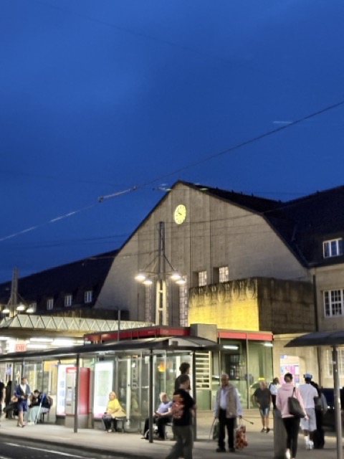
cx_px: 172
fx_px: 689
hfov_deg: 28.0
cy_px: 230
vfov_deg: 36.8
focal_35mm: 52
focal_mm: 5.96
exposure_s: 1/20
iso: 500
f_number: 1.6
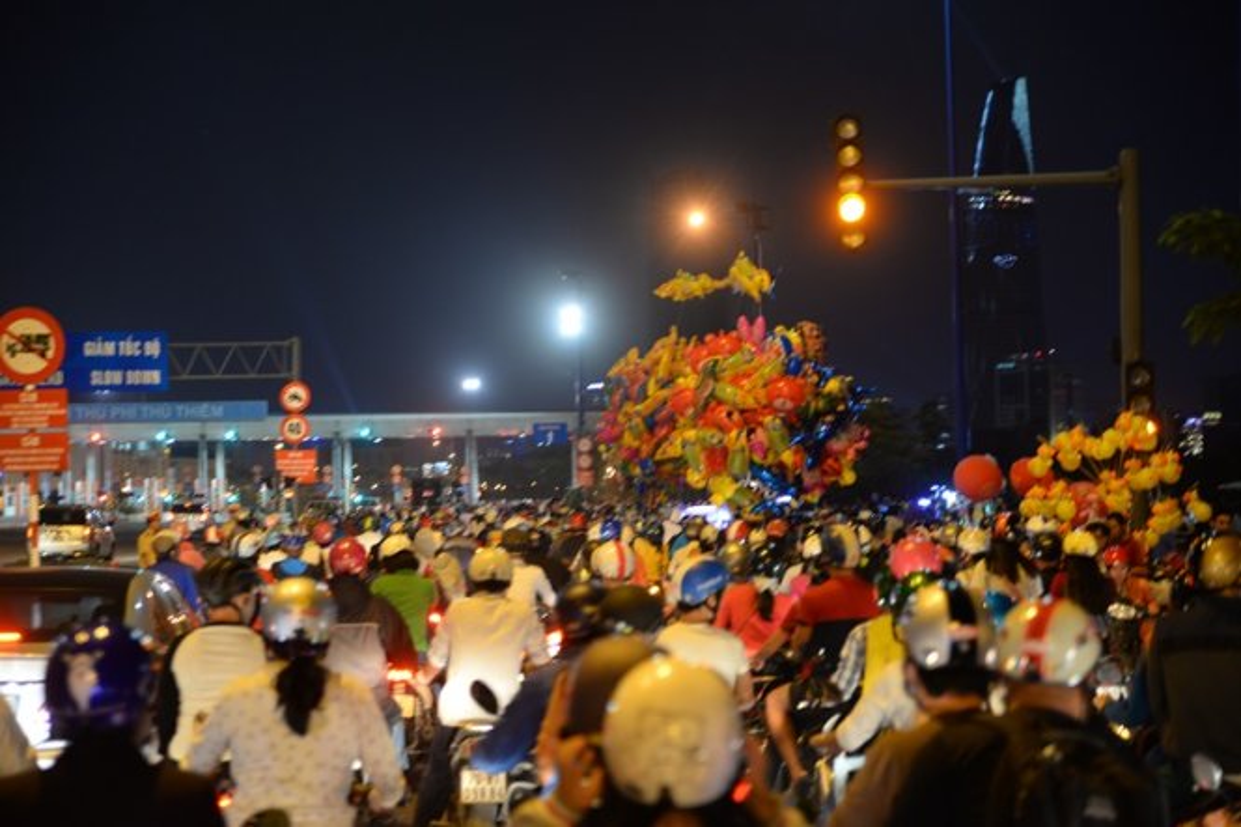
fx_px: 2240
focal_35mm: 65
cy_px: 414
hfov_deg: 31.0
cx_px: 620
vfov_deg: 20.9
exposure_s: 1/40
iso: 1250
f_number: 2.8
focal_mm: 65
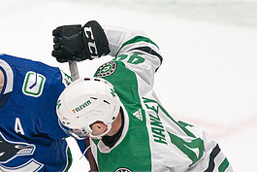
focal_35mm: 1415
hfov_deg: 1.5
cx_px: -13
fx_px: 10107
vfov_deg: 1.0
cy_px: 178
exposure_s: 1/3200
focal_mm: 600
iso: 6400
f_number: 4
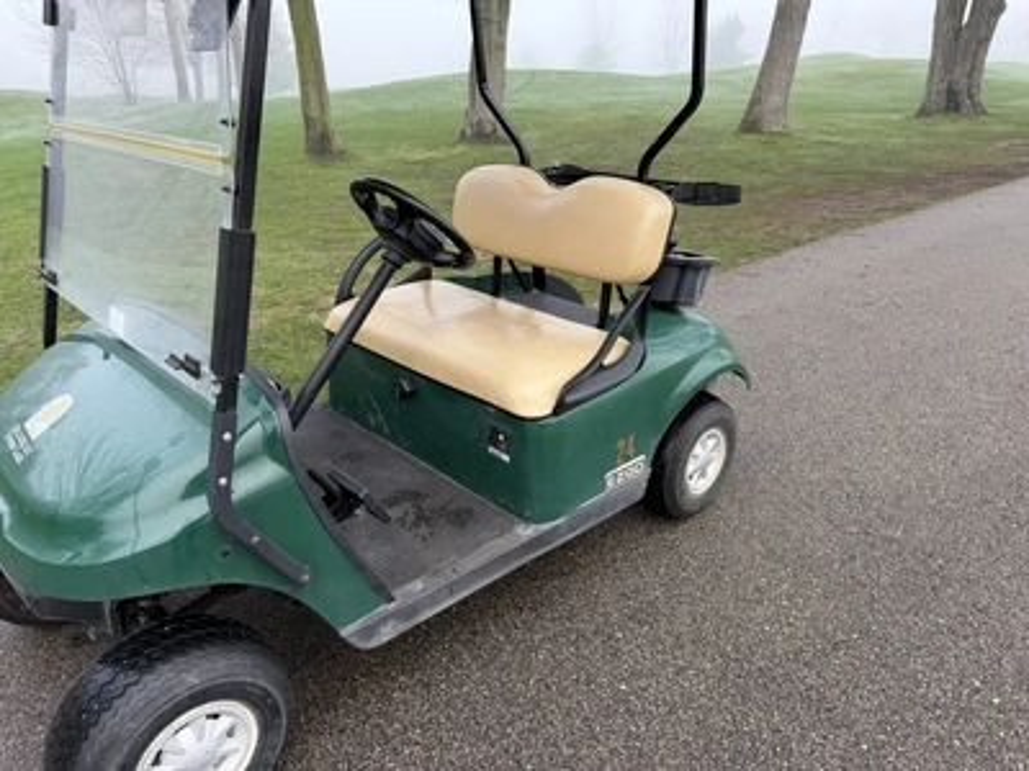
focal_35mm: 24
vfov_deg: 56.8
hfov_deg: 71.6
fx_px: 713
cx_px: 514
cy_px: 386
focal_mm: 6.76
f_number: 1.78
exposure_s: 1/494
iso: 80
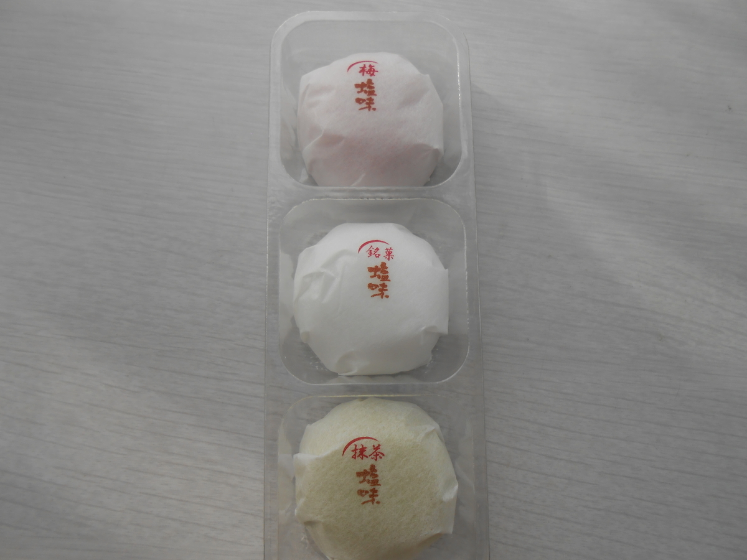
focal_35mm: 26
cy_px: 280
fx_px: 561
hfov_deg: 67.3
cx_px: 374
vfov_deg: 53.1
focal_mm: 4.6
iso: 80
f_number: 3.5
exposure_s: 1/320
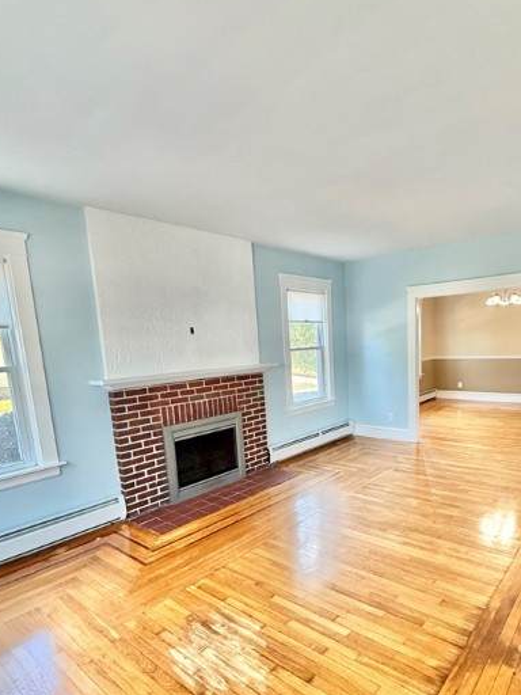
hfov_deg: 63.0
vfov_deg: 78.1
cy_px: 417
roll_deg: +2.2
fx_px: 421
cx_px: 305
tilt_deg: -10.2
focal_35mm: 21
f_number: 2.2
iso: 320
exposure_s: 1/120
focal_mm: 2.22
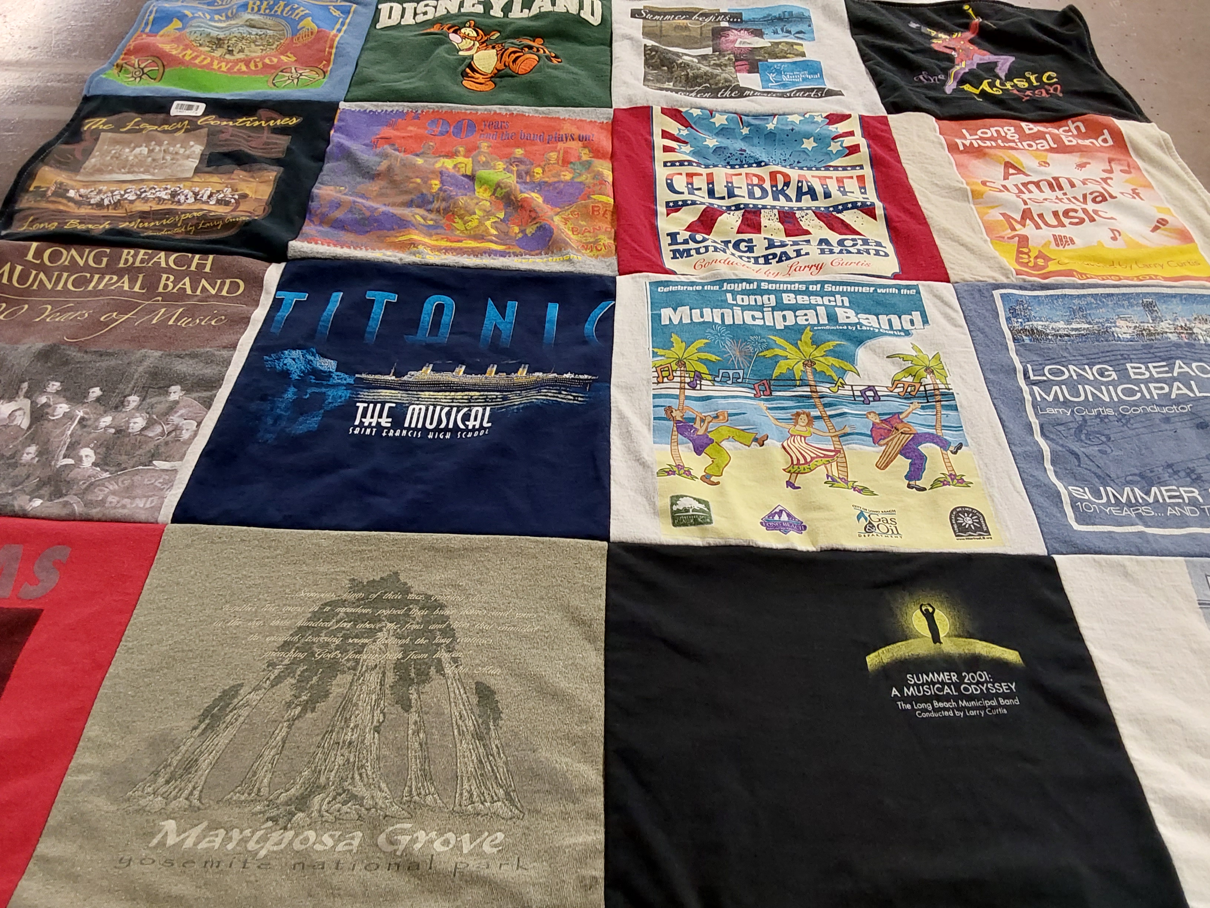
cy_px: 454
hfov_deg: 63.4
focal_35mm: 28
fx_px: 979
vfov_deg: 49.7
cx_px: 605
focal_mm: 2.91
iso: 125
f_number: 1.9
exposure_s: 1/60
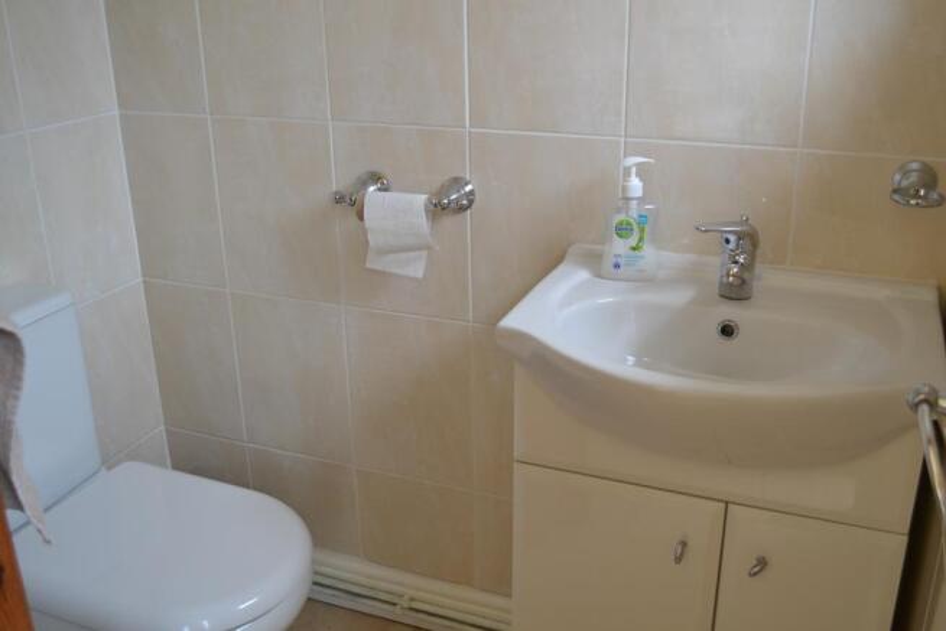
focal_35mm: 36
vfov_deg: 36.9
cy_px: 316
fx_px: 946
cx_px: 473
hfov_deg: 53.1
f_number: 5
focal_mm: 24
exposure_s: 1/100
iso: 400
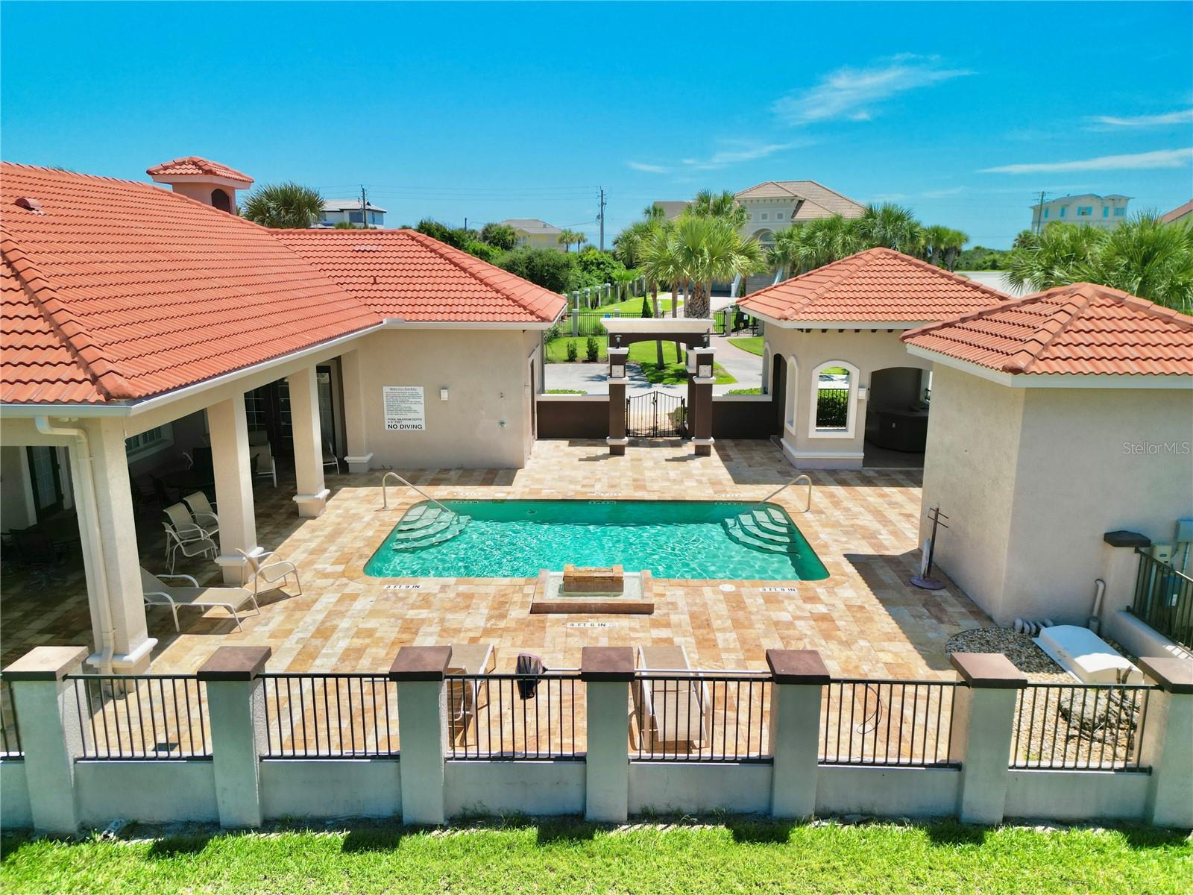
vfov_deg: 56.8
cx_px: 596
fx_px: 827
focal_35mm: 24
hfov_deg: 71.6
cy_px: 448
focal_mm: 6.72
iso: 150
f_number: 1.7
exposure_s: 1/2000
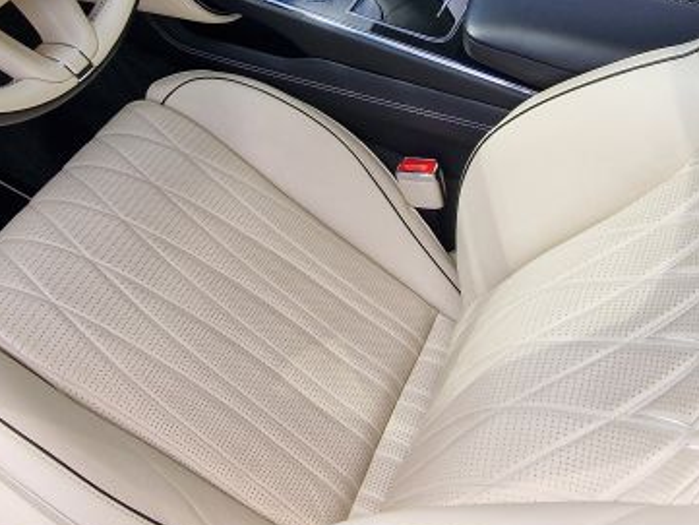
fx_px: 727
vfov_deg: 38.2
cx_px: 250
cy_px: 103
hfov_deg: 50.7
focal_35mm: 36
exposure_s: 1/574
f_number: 2.2
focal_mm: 2.2
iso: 50
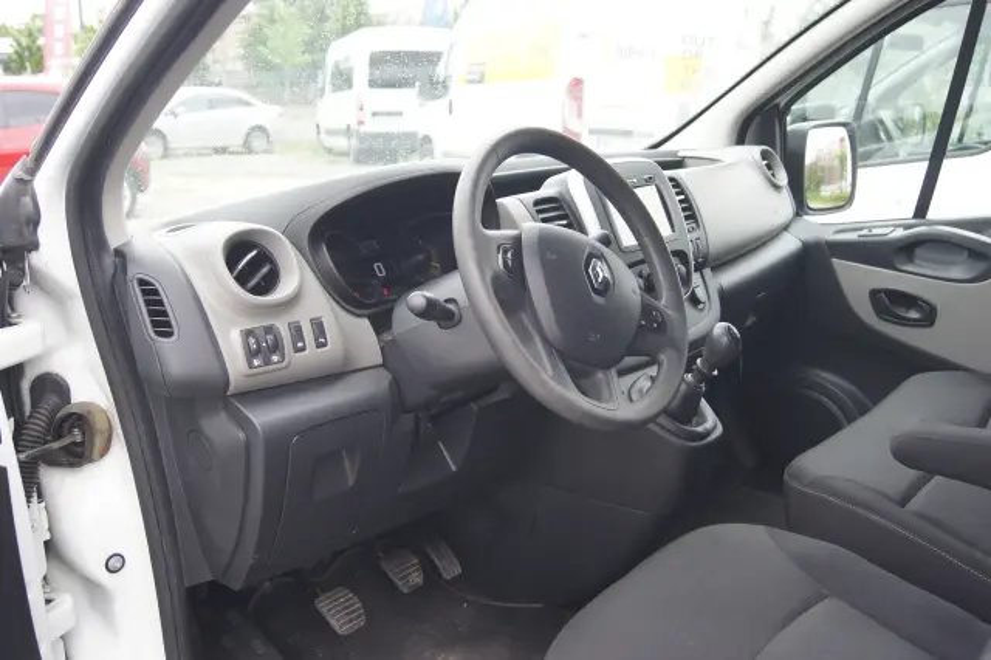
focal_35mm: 36
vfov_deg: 36.8
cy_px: 330
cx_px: 496
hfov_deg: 53.2
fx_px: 990
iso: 100
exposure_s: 1/40
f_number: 4.5
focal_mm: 24
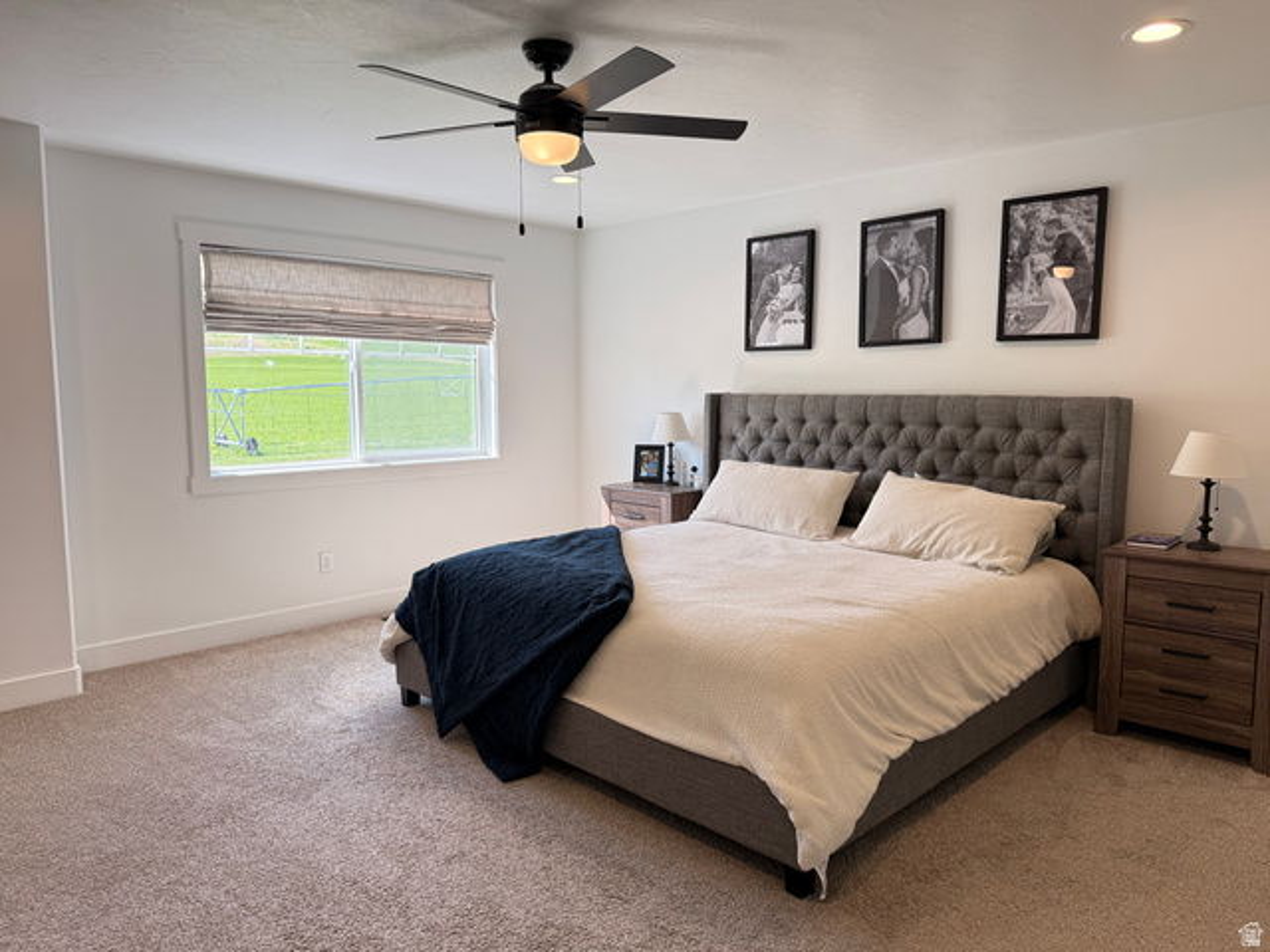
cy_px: 476
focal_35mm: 24
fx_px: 881
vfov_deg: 56.8
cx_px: 635
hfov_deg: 71.6
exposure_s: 1/247
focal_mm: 6.76
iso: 100
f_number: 1.78
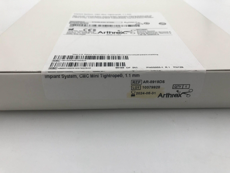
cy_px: 86
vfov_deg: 49.7
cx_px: 115
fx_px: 186
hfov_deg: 63.4
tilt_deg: -35.0
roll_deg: -1.4
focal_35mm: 28
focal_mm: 3.99
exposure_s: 1/176
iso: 20
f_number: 1.8
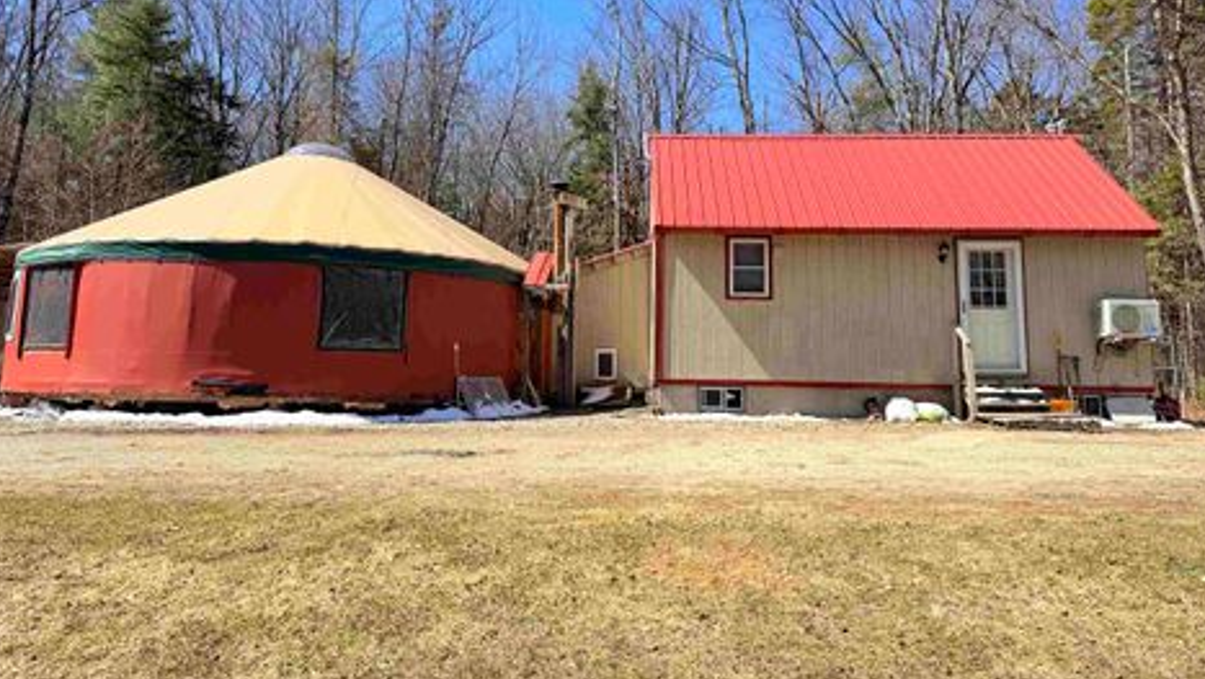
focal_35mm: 28
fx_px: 895
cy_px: 275
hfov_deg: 67.9
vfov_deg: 41.4
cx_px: 604
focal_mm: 6.76
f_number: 1.78
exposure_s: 1/4167
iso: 80
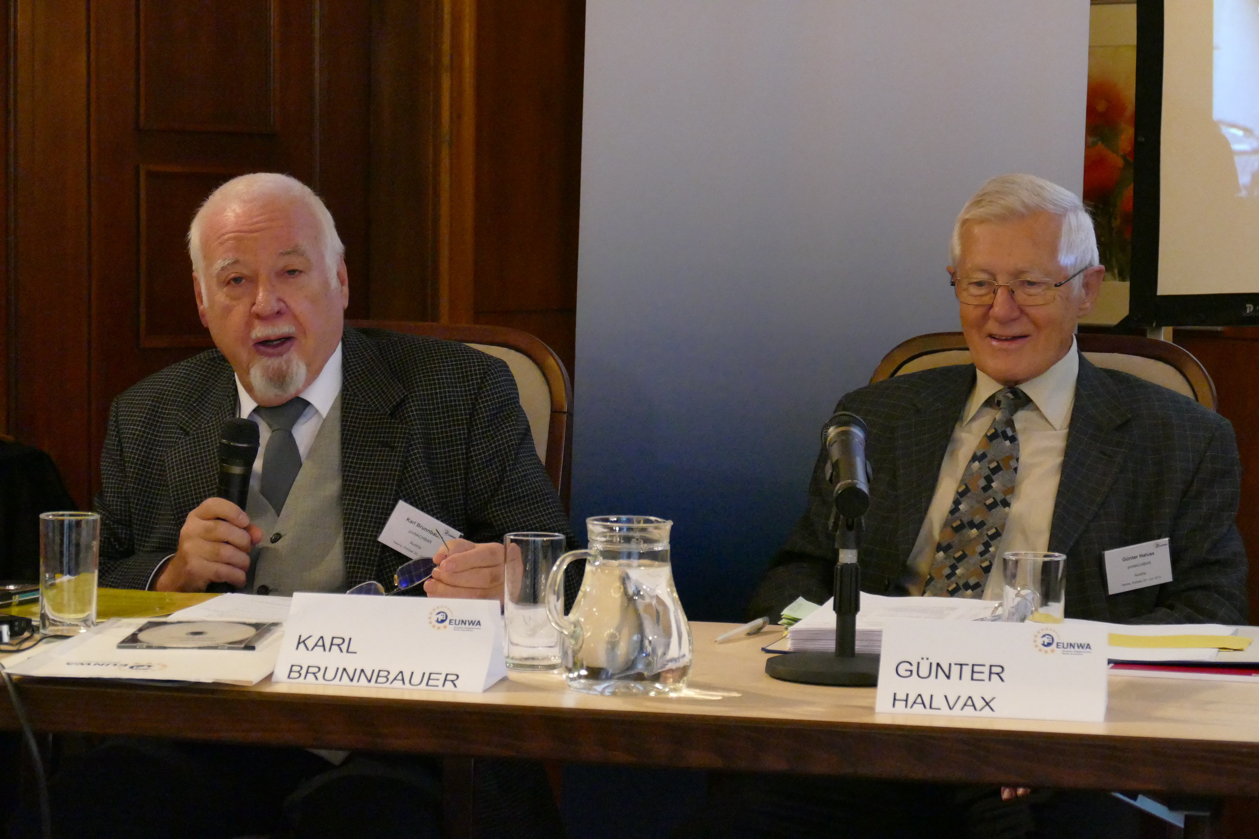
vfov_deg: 14.1
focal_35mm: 97
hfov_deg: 21.0
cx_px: 630
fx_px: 3392
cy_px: 420
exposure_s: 1/125
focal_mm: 35.42
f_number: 3.8
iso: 3200
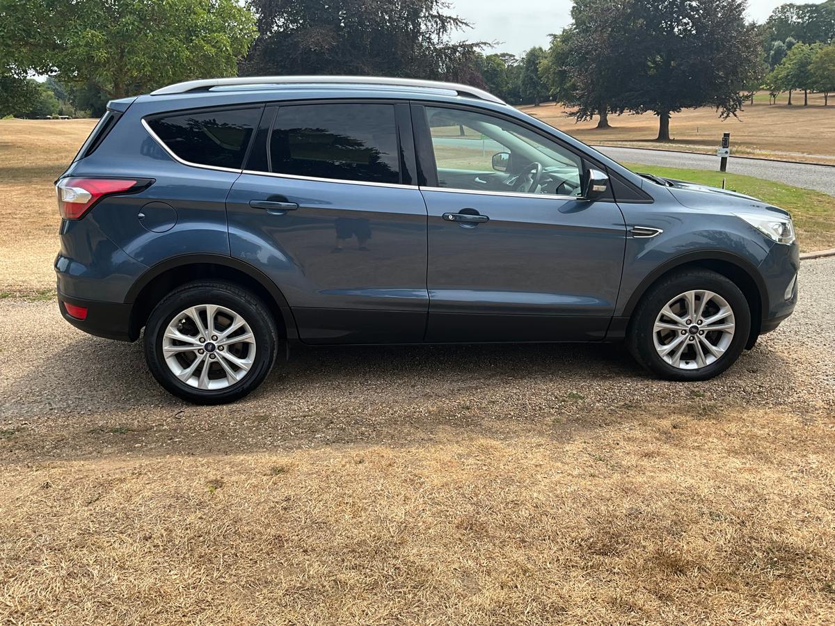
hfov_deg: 61.7
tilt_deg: -17.5
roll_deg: +2.0
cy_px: 313
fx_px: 700
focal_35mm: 29
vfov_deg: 48.2
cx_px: 418
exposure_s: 1/929
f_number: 1.8
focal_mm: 3
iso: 25
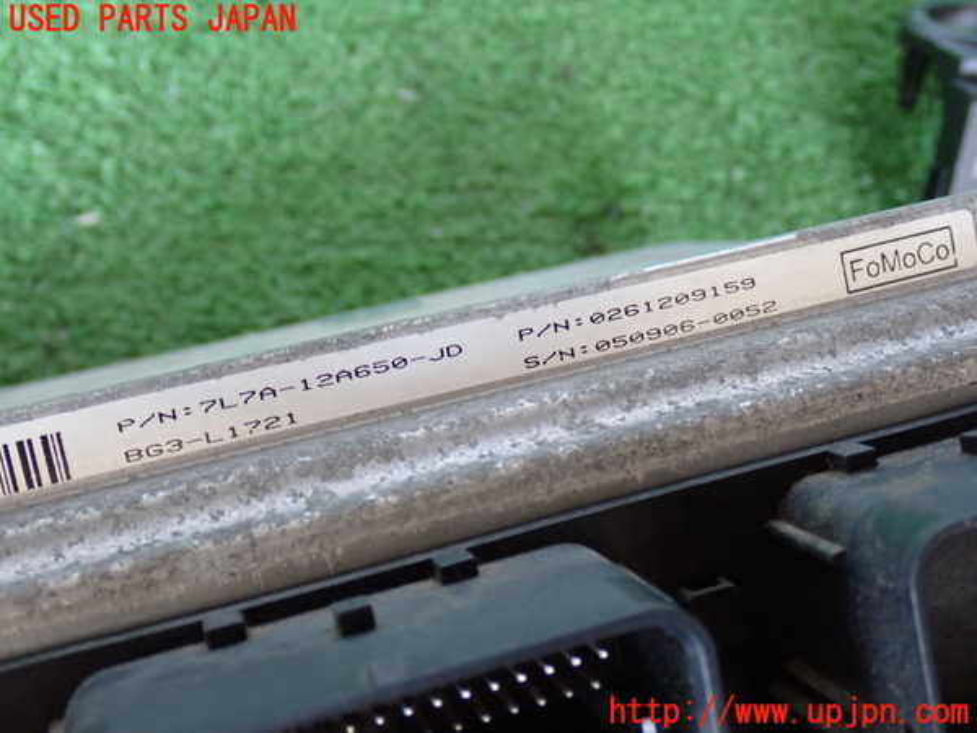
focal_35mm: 47
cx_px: 488
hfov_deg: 40.4
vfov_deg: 30.9
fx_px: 1327
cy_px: 366
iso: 640
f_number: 3.1
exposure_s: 1/50
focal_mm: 8.4
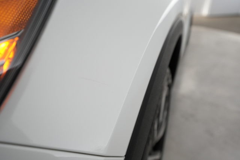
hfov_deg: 65.5
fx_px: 187
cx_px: 120
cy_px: 80
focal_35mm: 28
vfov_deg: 46.4
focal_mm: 28
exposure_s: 1/100
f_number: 4.5
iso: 1250
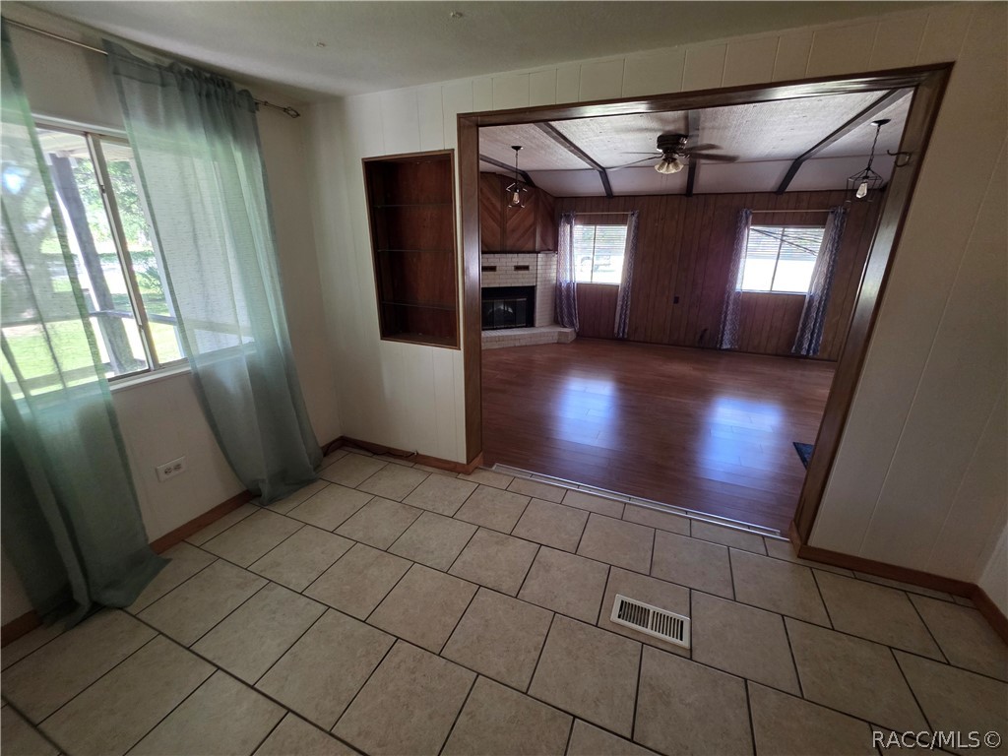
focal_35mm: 13
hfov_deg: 106.2
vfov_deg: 89.9
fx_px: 379
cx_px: 504
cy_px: 378
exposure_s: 1/60
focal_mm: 2.2
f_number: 1.9
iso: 250
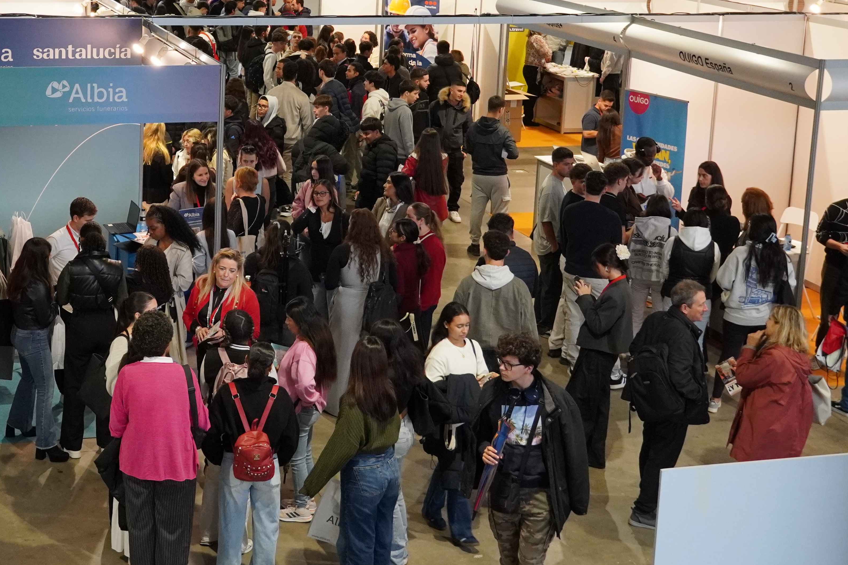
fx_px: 1460
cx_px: 212
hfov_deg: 31.8
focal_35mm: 62
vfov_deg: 21.7
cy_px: 131
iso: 2000
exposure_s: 1/160
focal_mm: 22
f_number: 4
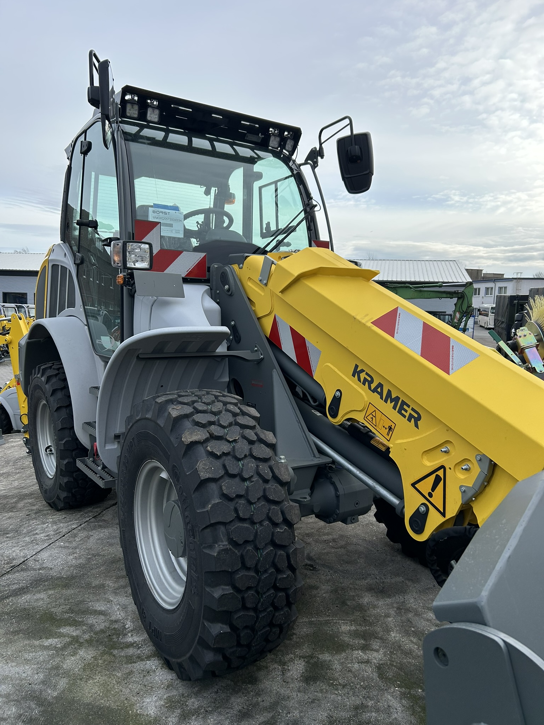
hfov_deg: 53.1
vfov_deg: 67.3
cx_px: 272
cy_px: 362
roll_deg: -2.4
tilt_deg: -5.3
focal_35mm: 26
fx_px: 545
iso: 50
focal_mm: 5.7
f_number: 1.5
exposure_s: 1/2165
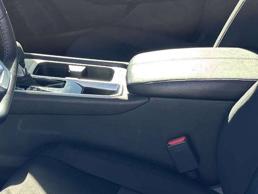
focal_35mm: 76
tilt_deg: -26.6
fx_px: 567
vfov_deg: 19.4
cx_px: 77
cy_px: 107
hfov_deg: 25.4
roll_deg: +1.2
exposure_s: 1/176
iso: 40
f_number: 1.6
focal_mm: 5.96
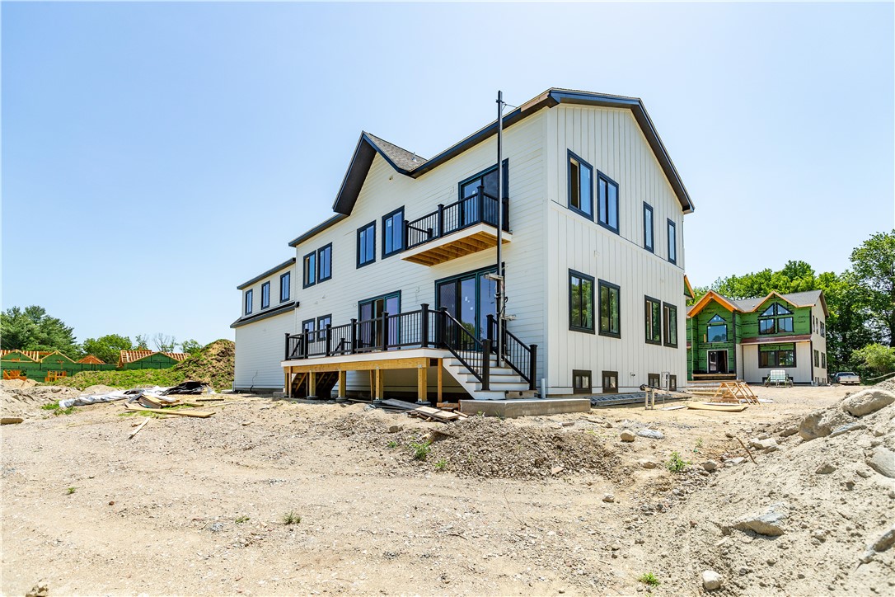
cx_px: 448
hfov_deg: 96.7
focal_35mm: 16
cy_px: 298
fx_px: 398
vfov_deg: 73.7
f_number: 6.3
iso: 100
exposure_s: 1/320
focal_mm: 16
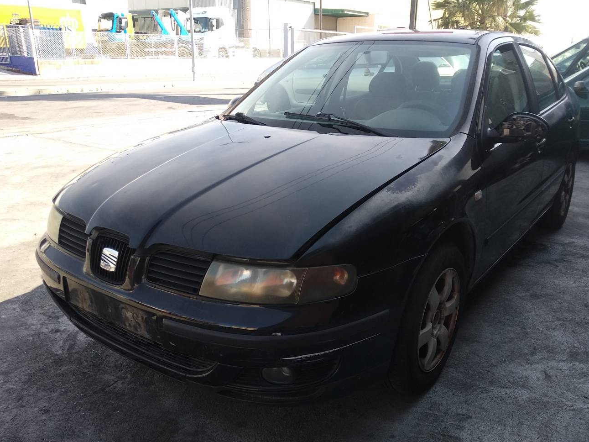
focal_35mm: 29
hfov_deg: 61.6
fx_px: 493
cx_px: 317
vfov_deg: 48.2
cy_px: 240
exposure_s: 1/233
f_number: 2.2
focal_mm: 3.83
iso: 125
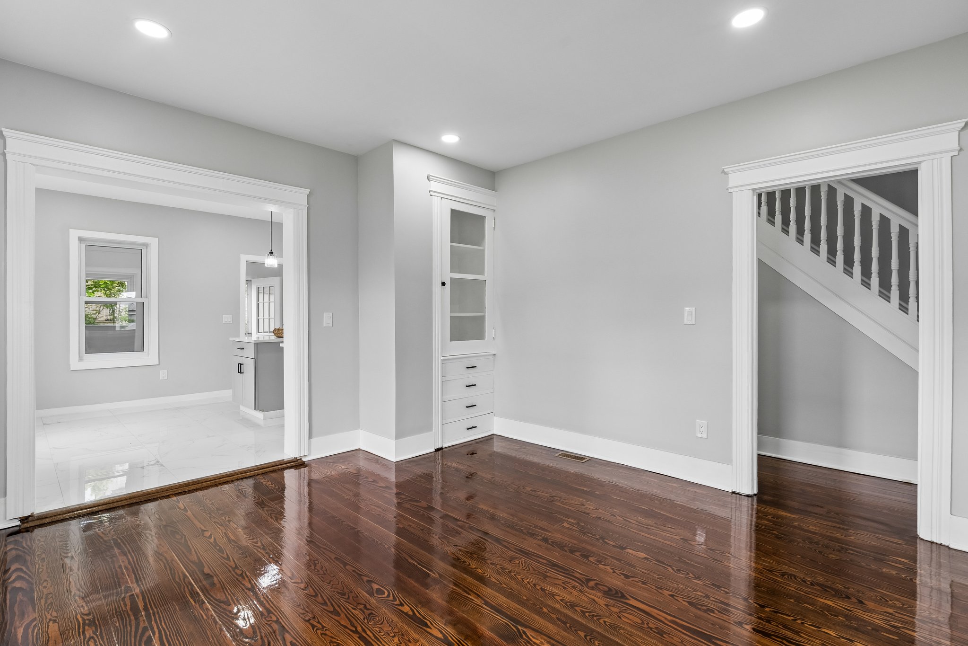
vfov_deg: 73.7
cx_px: 484
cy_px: 323
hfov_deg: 96.7
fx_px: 430
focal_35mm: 16
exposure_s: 1/50
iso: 800
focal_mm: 16
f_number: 8
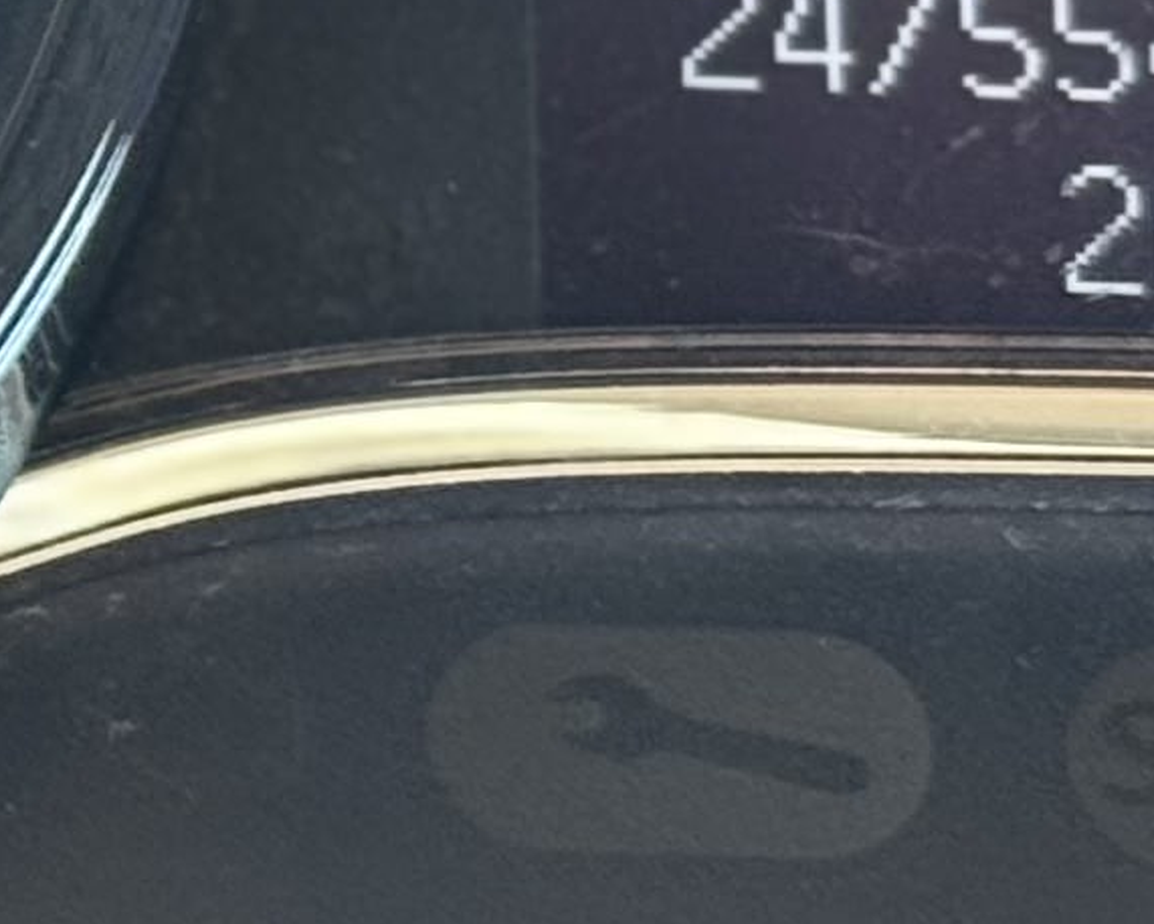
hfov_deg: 5.6
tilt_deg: -19.1
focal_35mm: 331
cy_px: -204
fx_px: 11307
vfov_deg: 4.7
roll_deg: +0.8
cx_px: -1528
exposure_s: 1/117
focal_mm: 6.76
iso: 100
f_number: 1.78
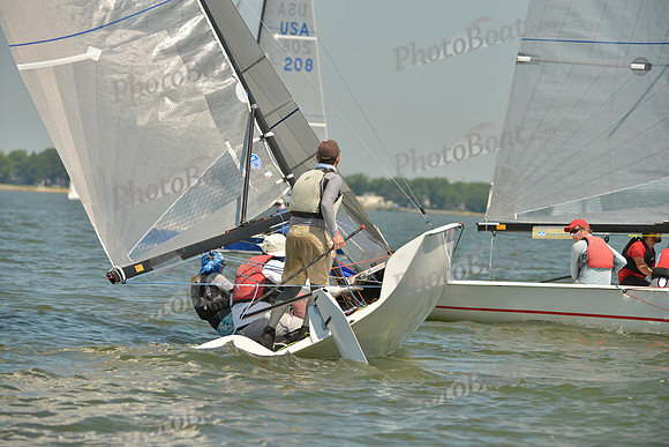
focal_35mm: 200
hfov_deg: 10.3
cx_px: 334
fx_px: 3717
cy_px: 224
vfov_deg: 6.9
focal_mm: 200
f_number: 5.6
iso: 200
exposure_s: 1/1250
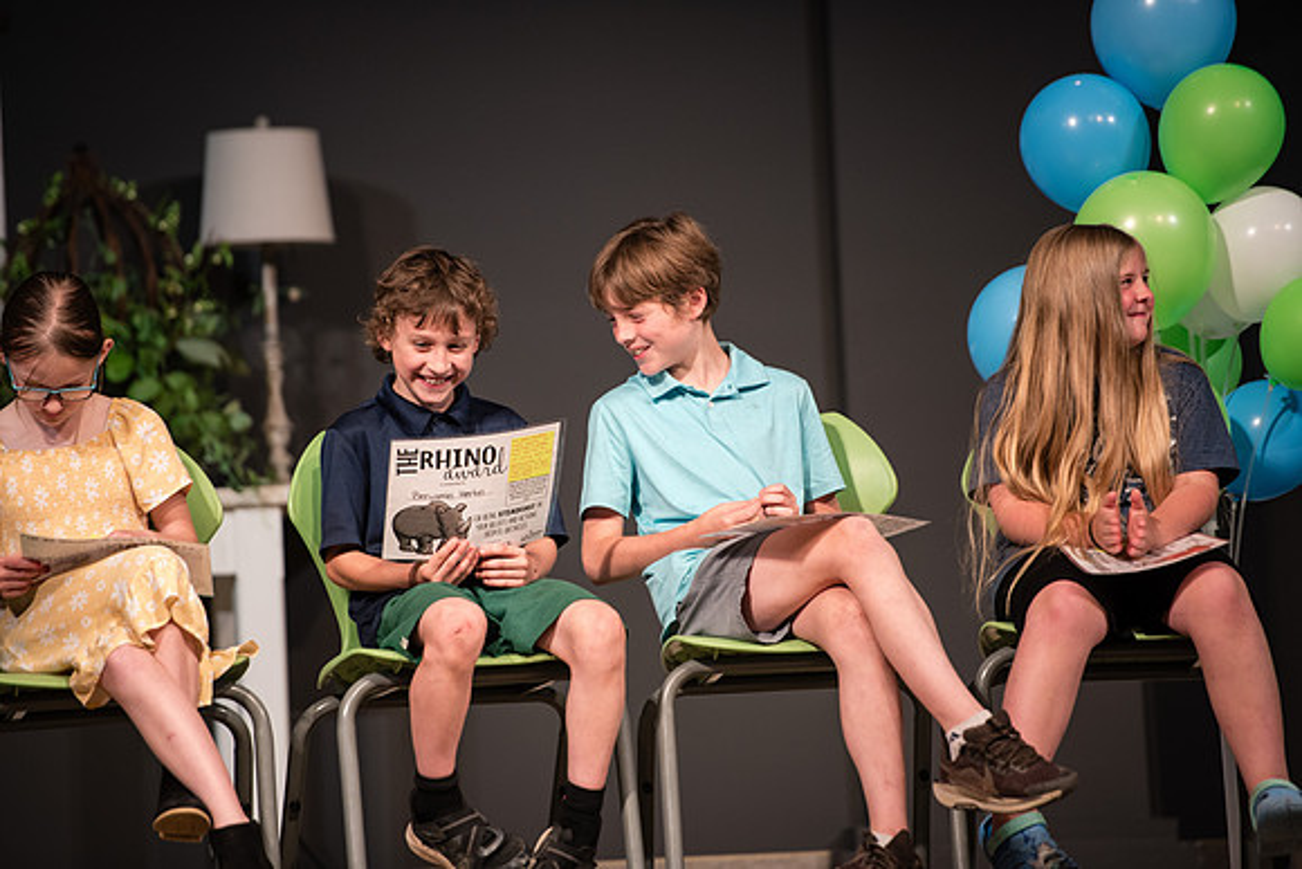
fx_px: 7235
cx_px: 651
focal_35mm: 200
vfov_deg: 6.9
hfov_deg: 10.3
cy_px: 434
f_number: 2.8
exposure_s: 1/200
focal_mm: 200
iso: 800
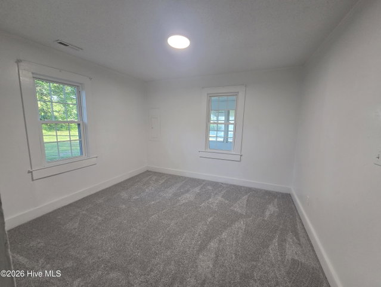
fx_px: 143
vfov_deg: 90.0
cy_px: 144
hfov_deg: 106.1
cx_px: 190
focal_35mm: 13
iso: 320
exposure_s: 1/120
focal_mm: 2.2
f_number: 2.2
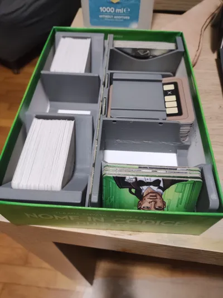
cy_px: 149
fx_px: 146
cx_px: 112
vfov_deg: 91.1
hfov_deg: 74.7
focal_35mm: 17
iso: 2430
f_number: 1.79
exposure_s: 1/33
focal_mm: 4.74
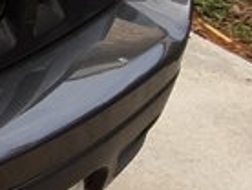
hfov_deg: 9.8
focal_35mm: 162
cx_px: -457
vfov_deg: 8.8
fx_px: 1181
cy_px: -142
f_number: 1.9
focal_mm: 2.9
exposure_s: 1/401
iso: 40
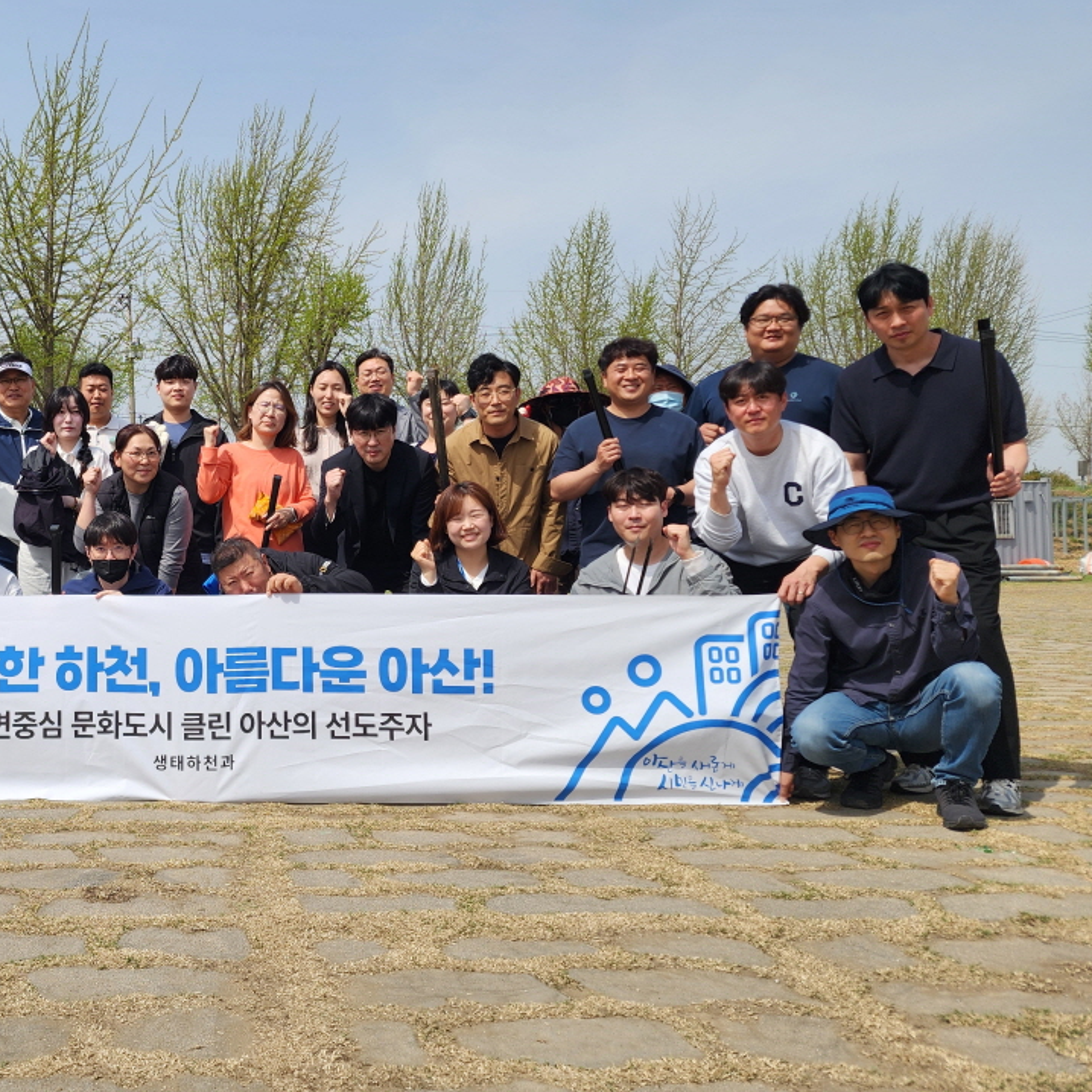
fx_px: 1213
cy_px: 522
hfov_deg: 45.7
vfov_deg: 48.4
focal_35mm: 34
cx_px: 202
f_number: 1.8
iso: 12
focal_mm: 6.4
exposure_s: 1/1215
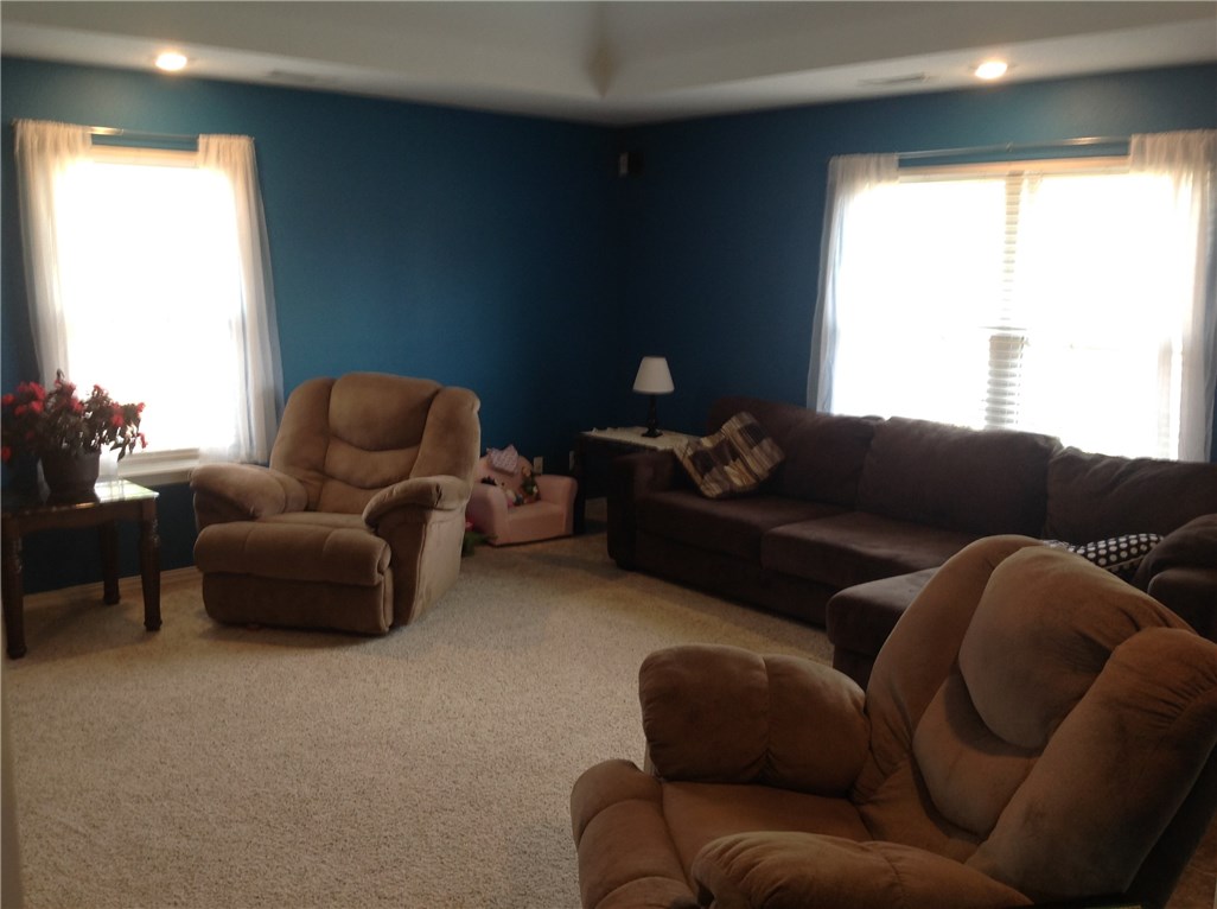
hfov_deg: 52.7
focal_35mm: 35
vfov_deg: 40.6
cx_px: 608
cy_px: 454
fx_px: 1228
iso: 50
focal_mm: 4.28
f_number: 2.4
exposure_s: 1/15
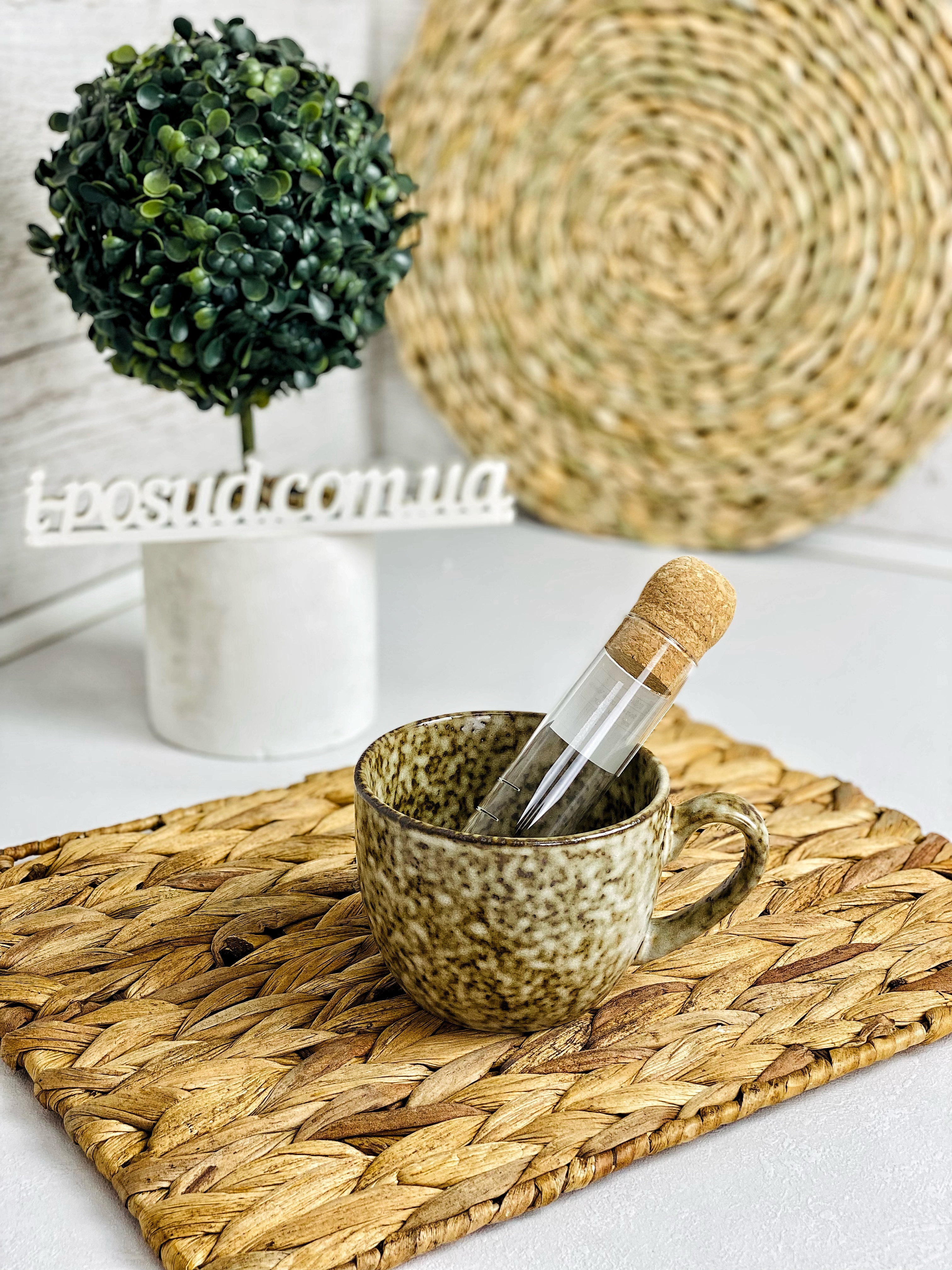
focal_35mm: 52
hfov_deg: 28.0
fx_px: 1907
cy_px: 635
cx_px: 476
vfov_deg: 36.8
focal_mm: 6
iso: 25
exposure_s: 1/122
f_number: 2
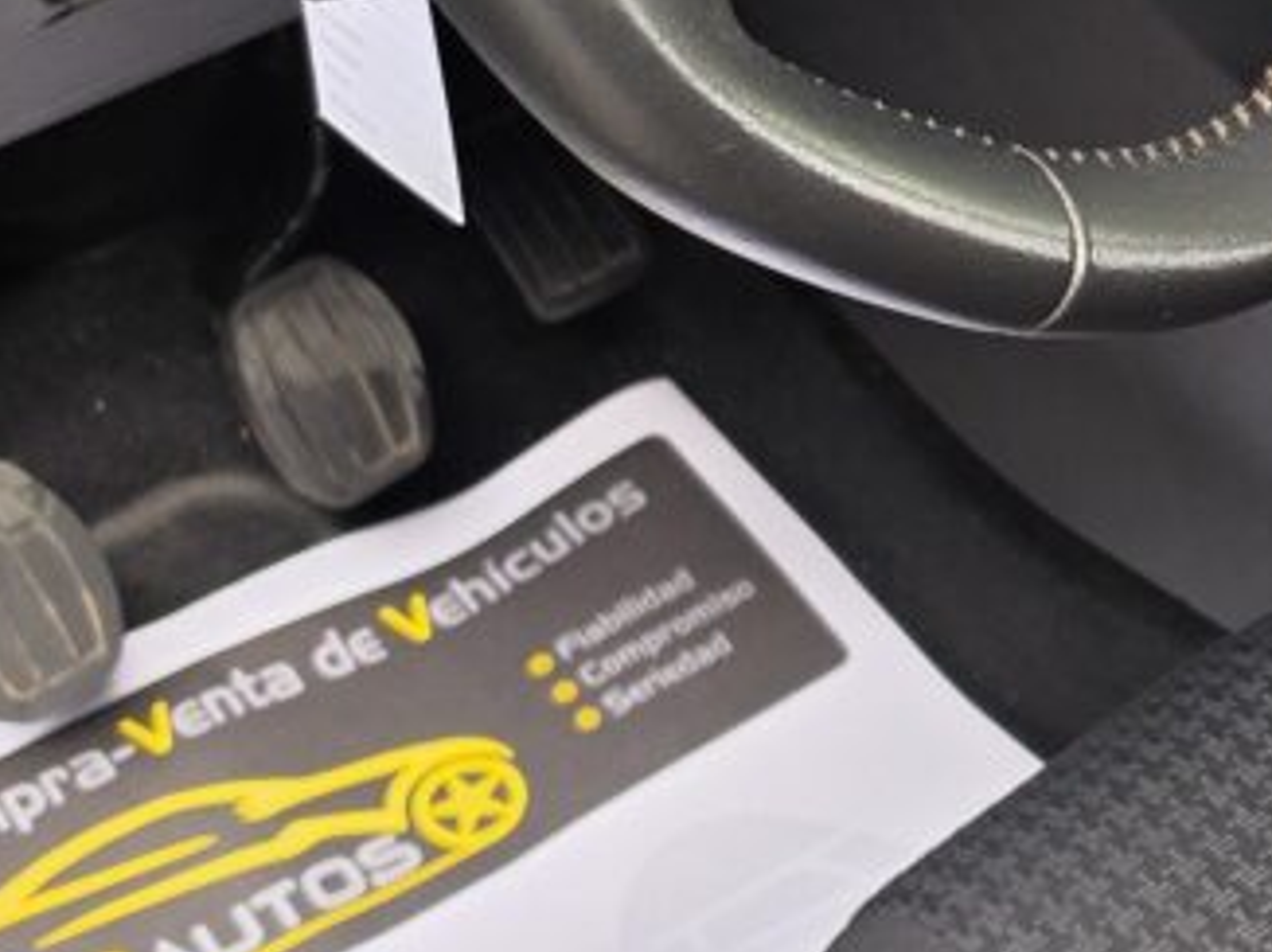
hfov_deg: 16.7
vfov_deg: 12.7
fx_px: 4149
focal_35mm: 113
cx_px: 1518
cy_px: -234
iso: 32
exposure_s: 1/180
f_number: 1.4
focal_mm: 6.5
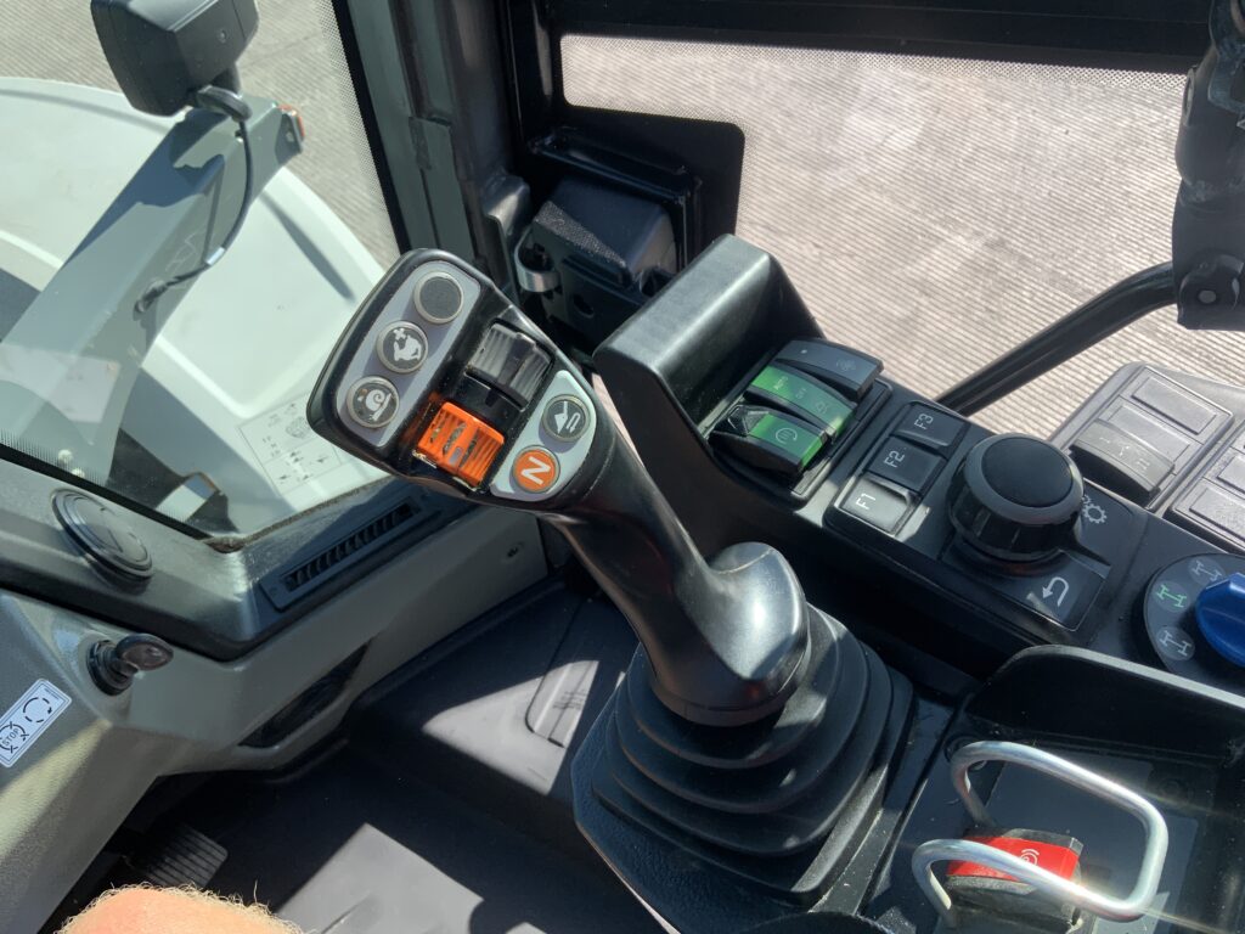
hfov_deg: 61.7
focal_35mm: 29
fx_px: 1043
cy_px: 467
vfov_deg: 48.2
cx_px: 622
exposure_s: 1/461
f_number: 1.8
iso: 16
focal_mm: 3
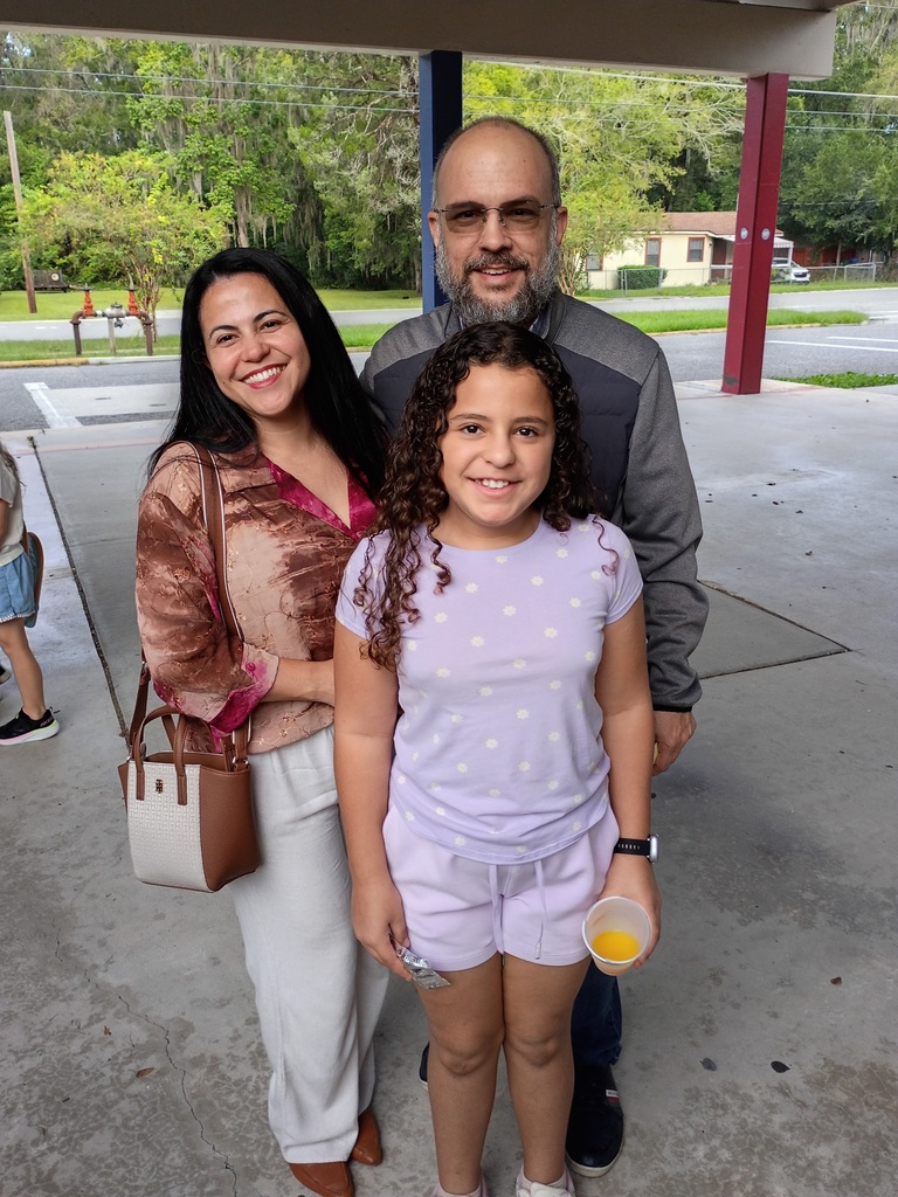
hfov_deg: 48.2
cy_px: 598
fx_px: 1003
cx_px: 449
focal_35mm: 29
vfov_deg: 61.7
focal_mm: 4.27
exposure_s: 1/60
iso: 103
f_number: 1.8
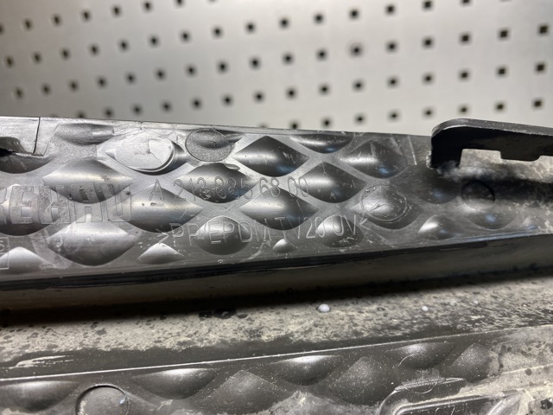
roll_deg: +9.5
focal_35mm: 25
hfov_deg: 69.4
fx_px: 399
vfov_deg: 54.9
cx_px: 276
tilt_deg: -32.3
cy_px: 208
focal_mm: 4.25
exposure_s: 1/100
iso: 80
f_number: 1.8
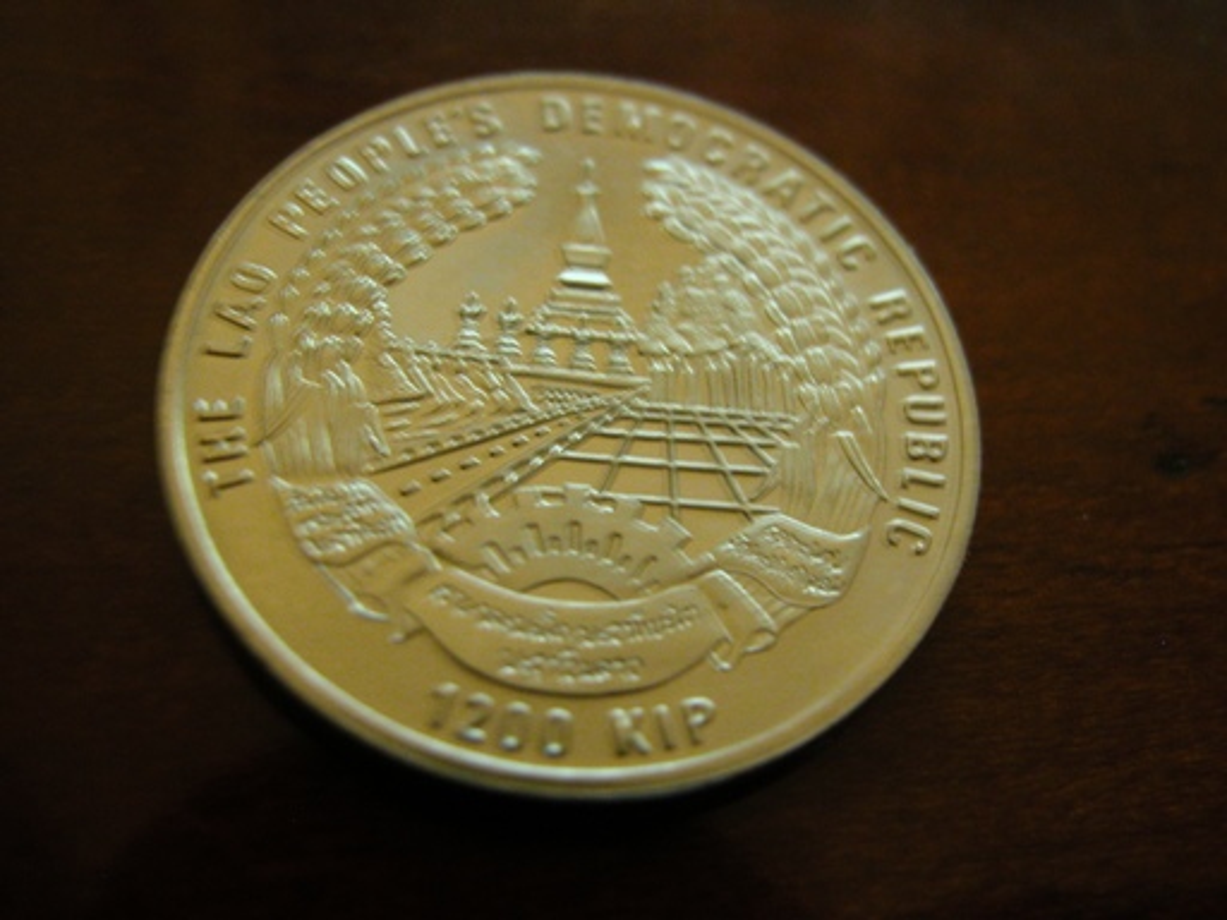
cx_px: 614
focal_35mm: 50
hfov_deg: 38.2
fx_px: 1772
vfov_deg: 29.1
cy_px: 460
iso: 304
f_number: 3
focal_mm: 12.7
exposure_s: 1/4
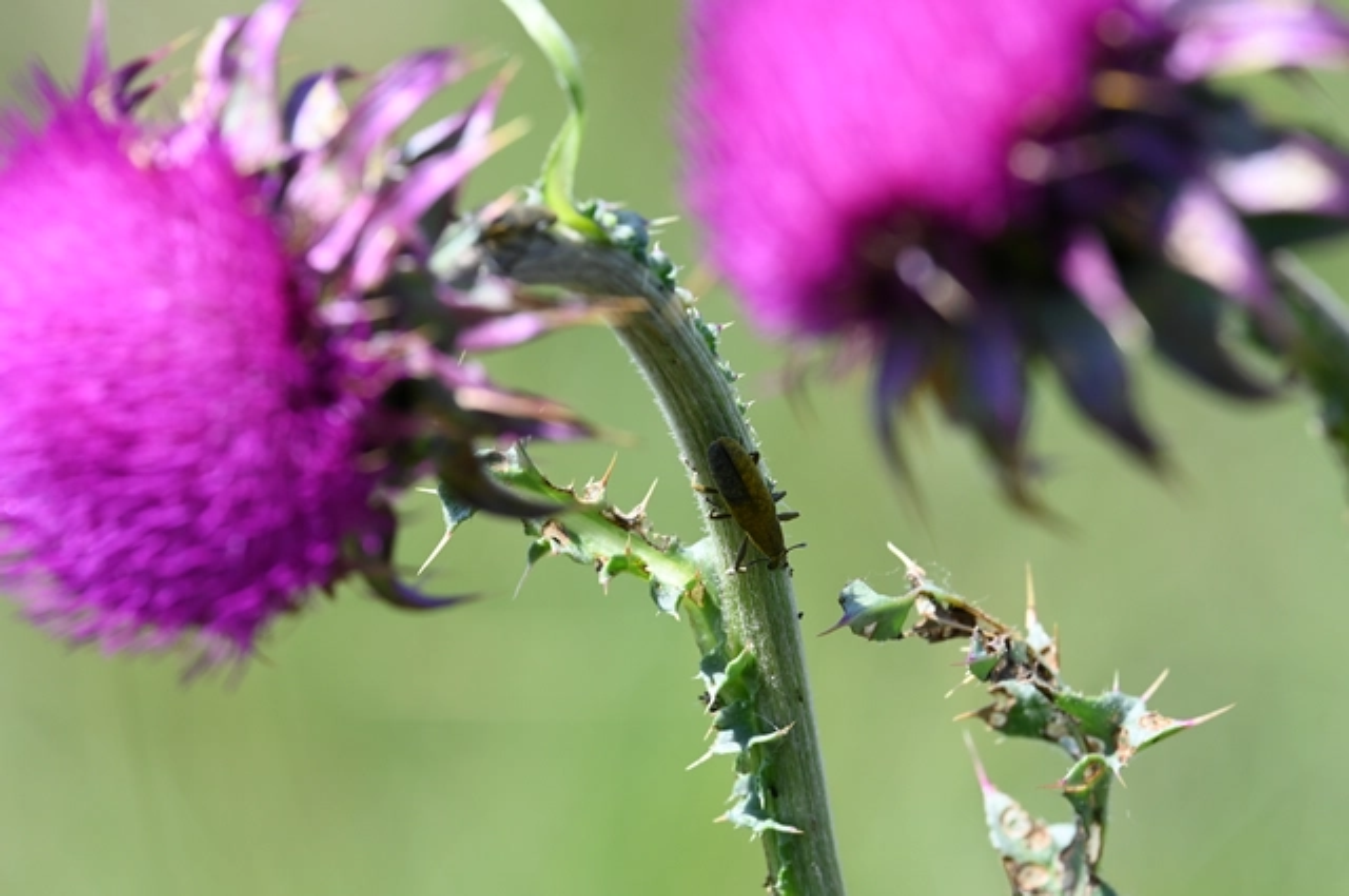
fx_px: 14970
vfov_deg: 3.4
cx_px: 674
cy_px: 448
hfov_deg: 5.2
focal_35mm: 400
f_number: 13
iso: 1250
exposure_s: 1/640
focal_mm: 400
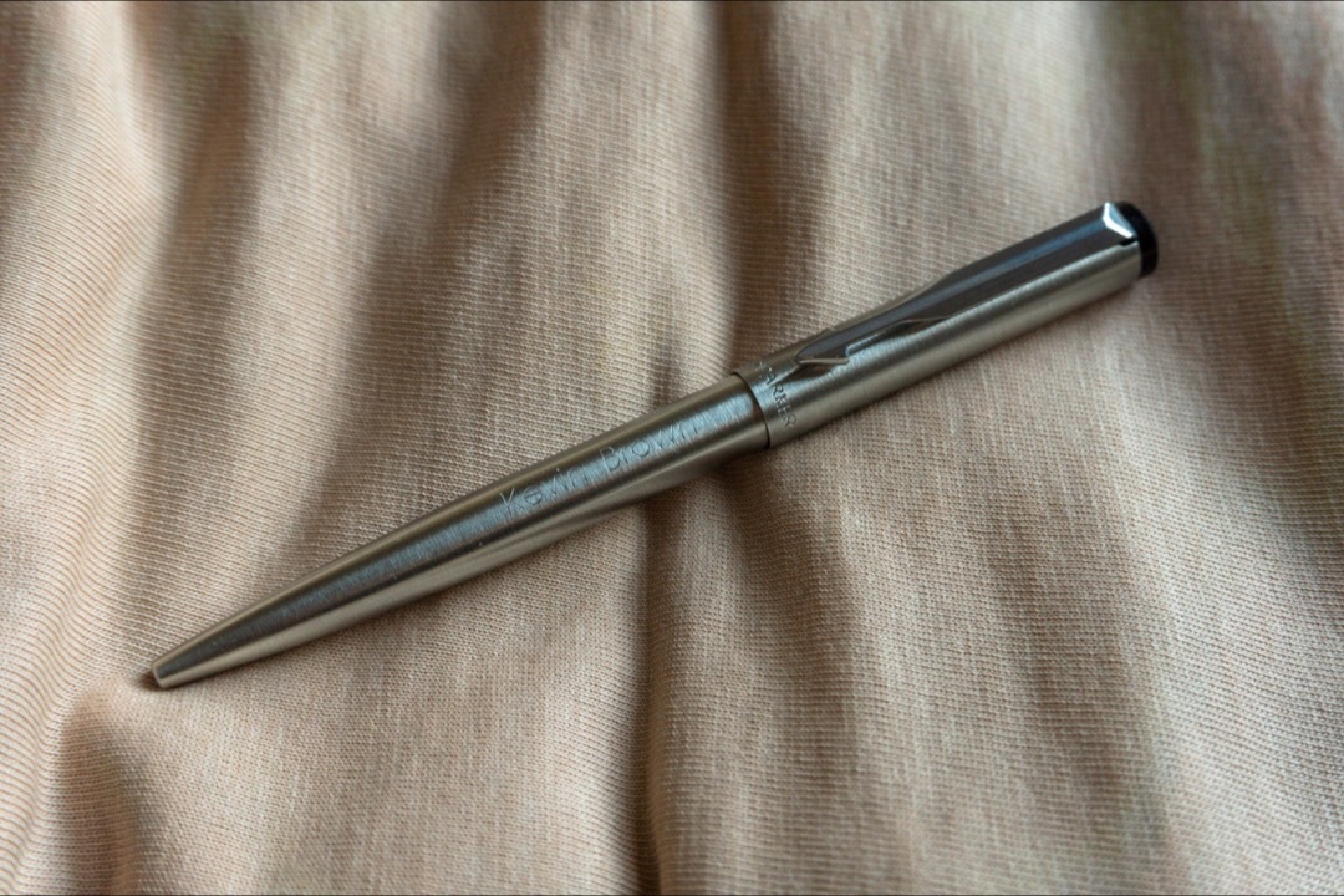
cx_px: 672
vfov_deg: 33.0
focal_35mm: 40
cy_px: 448
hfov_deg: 47.9
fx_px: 1512
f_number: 5.6
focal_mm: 27
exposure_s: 1/15
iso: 100
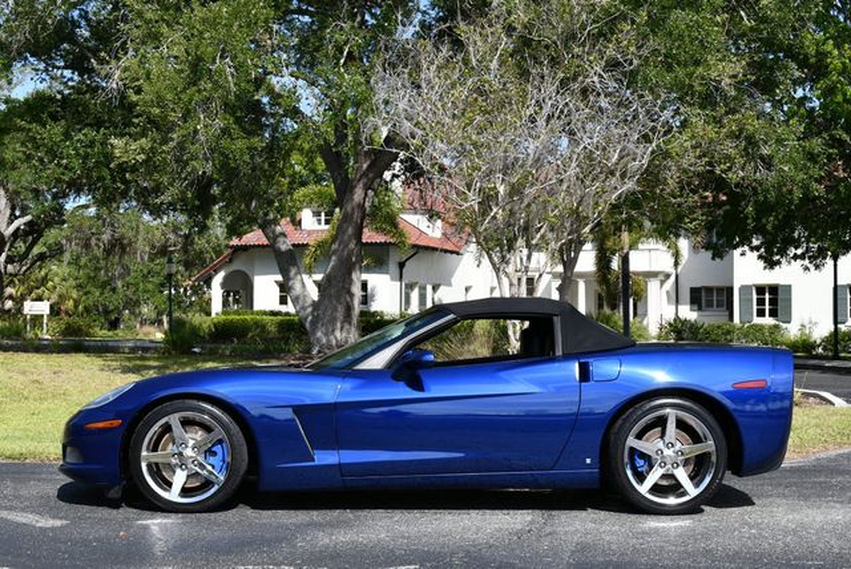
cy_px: 284
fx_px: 1230
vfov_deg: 26.0
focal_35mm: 52
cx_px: 426
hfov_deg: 38.2
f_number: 8
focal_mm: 26
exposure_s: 1/250
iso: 125
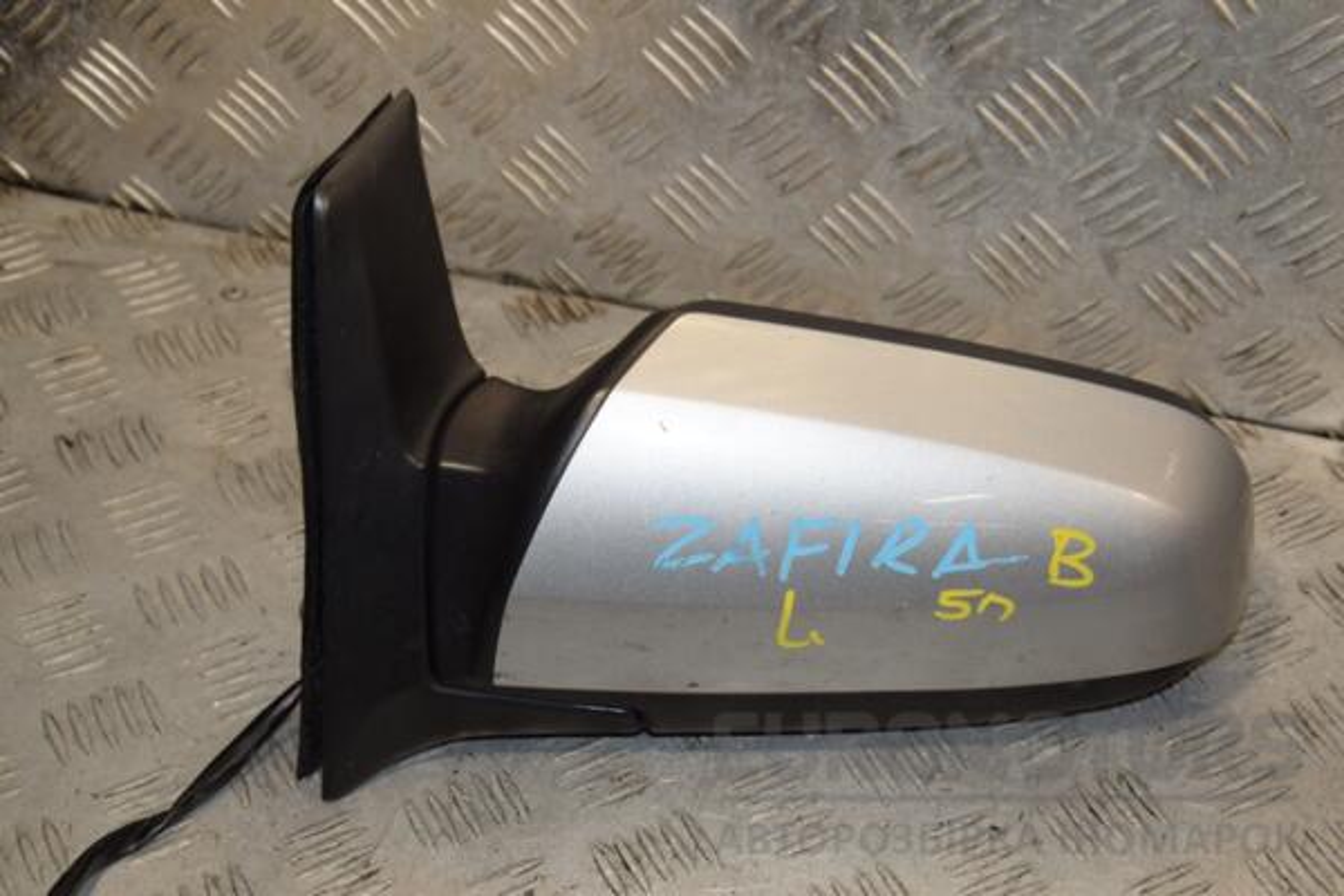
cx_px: 672
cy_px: 448
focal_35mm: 72
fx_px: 2688
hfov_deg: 28.1
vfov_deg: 18.9
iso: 800
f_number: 8
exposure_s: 1/200
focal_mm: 48
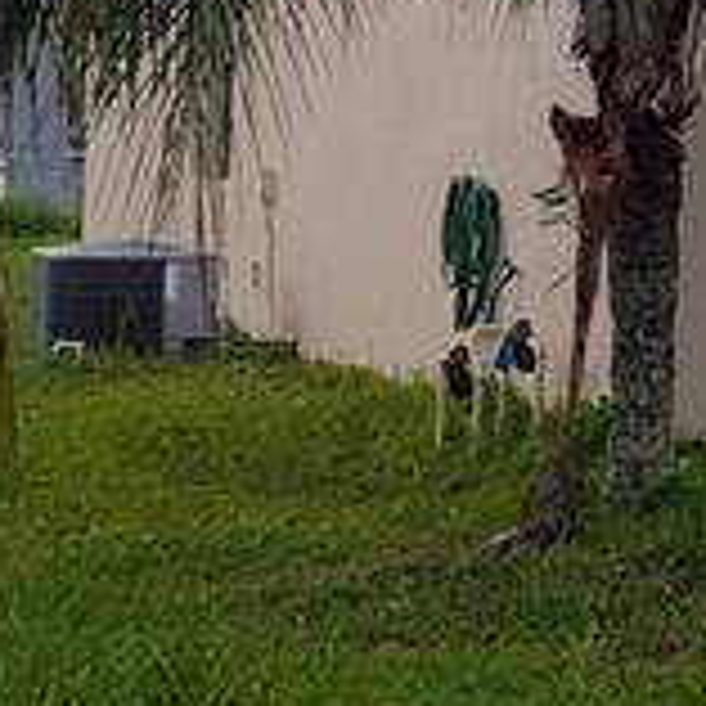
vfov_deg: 13.1
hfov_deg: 12.0
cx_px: 1309
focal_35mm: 133
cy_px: 148
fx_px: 3069
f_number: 1.8
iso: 100
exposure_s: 1/1530
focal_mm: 5.56
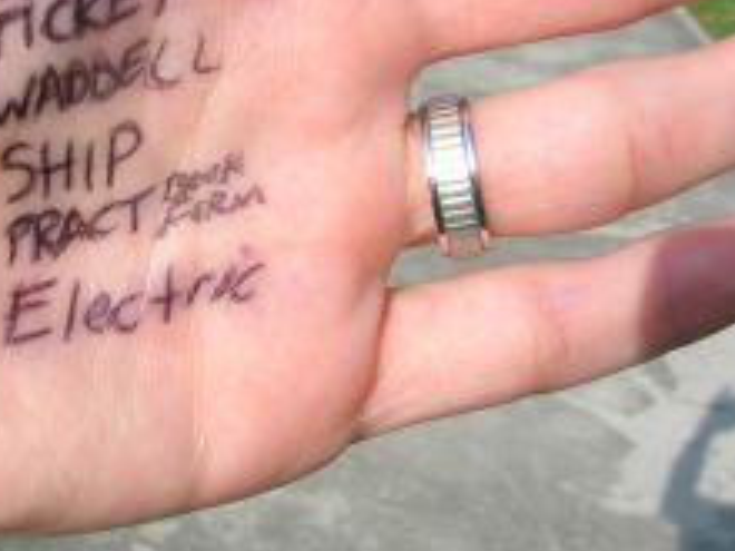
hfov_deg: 32.7
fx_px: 1232
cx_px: 202
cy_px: 85
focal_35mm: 58
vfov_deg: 24.7
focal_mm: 5.7
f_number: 4.9
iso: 50
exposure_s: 1/403
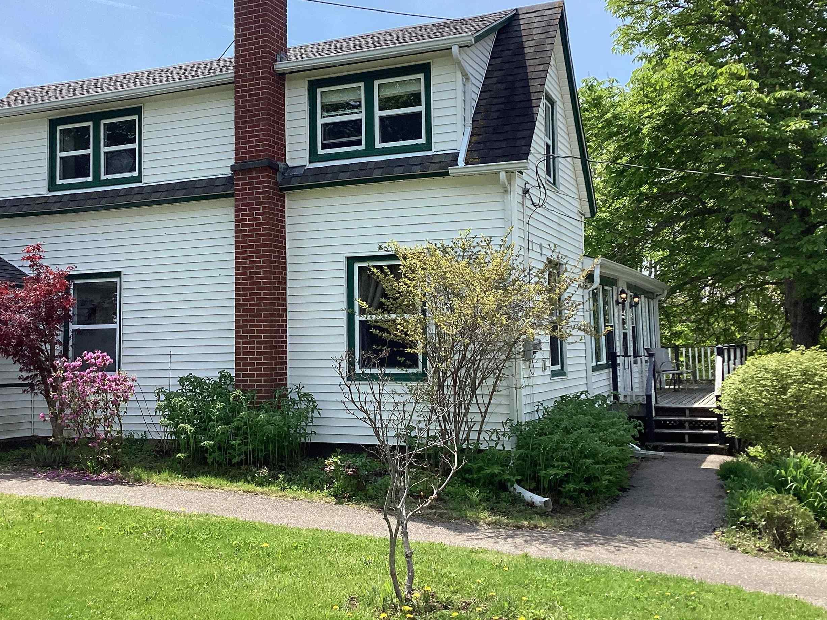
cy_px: 255
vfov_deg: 36.7
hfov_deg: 47.6
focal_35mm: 39
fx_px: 932
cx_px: 340
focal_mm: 3.3
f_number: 2.4
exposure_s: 1/1253
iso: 25
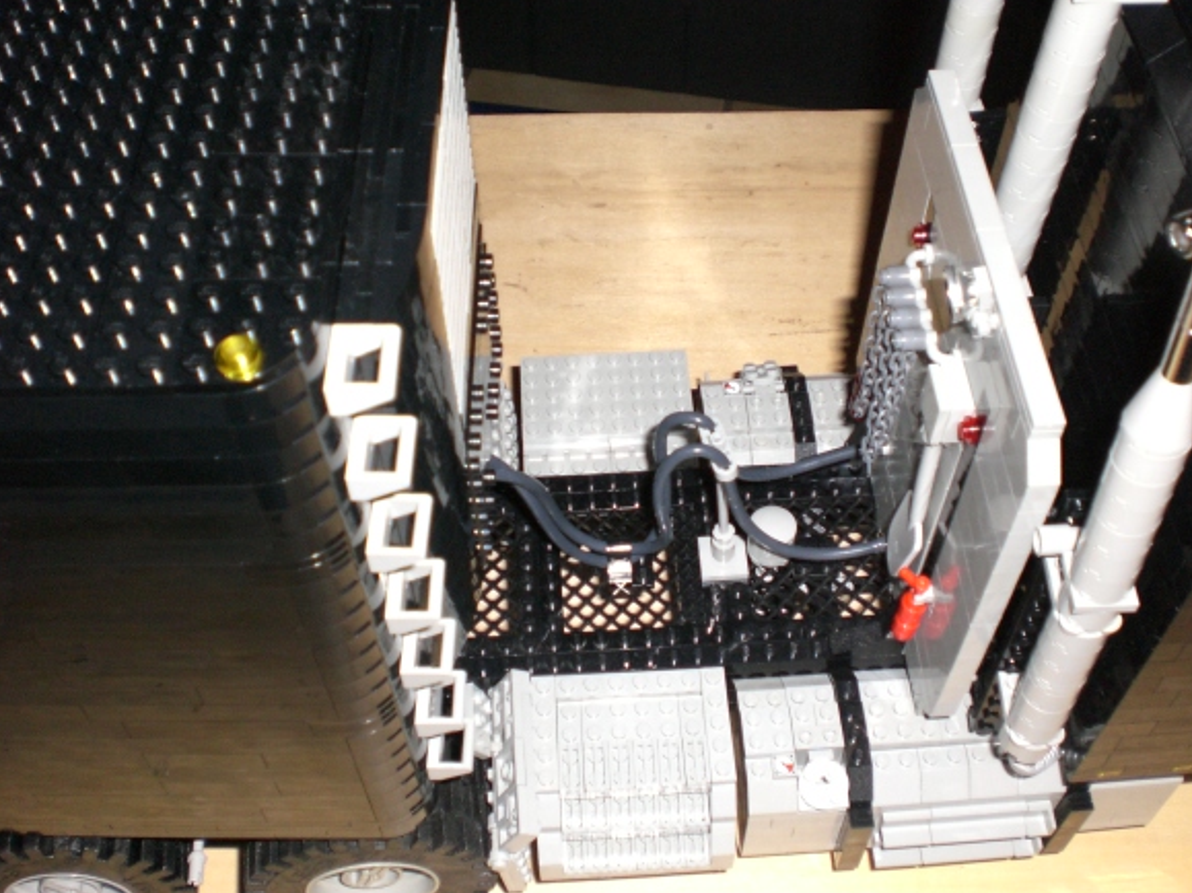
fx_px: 1446
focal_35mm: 42
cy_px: 430
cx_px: 657
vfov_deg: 34.3
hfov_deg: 44.7
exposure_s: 1/60
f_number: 3.1
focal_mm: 6.3
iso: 200
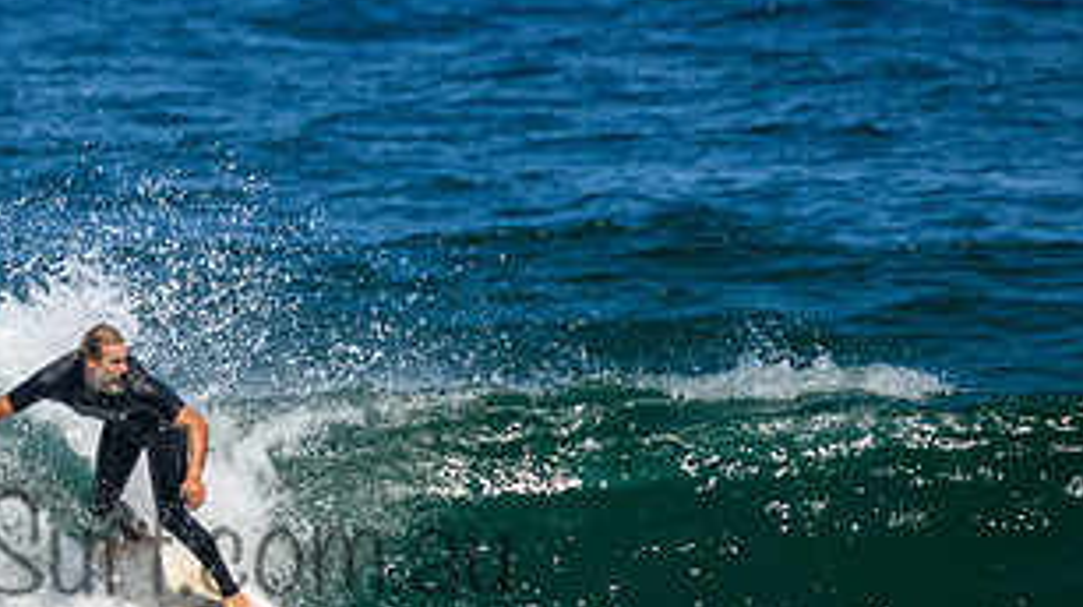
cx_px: -12
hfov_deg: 1.2
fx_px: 52329
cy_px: 414
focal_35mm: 1824
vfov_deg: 0.7
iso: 1000
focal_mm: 800
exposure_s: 1/2000
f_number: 11
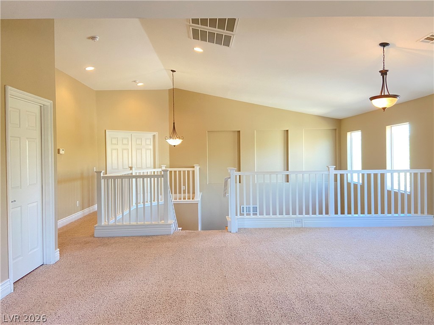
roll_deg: +0.3
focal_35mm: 26
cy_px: 162
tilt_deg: -0.5
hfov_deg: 67.3
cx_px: 217
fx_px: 326
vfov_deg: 53.1
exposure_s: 1/60
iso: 200
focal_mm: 4.25
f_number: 1.8
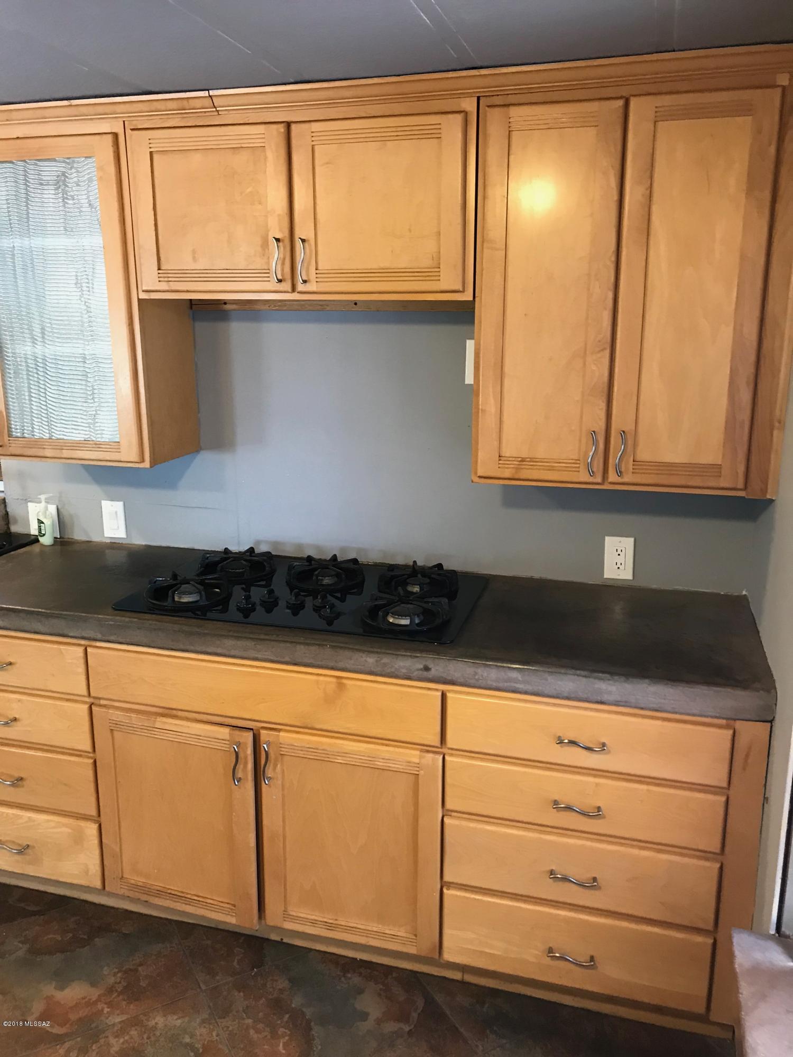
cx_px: 396
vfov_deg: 63.4
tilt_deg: -13.0
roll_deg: +2.5
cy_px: 528
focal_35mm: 28
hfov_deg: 49.7
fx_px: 855
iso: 50
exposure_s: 1/15
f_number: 1.8
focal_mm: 3.99
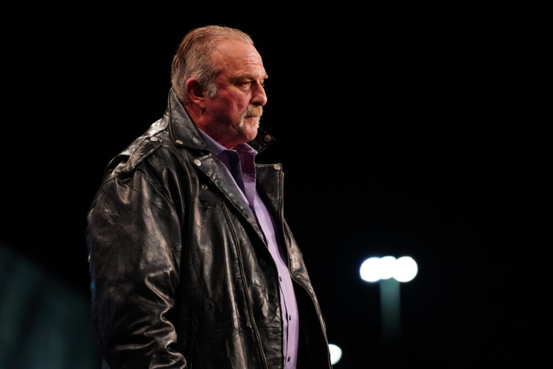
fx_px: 2765
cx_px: 276
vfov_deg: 7.6
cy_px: 184
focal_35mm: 180
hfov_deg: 11.4
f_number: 2.8
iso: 4000
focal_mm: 180
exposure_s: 1/1000
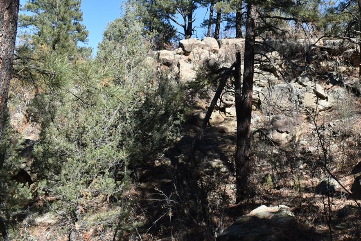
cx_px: 275
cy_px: 71
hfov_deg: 39.2
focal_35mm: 49
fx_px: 492
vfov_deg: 27.3
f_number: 8
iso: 160
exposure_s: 1/250
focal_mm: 18
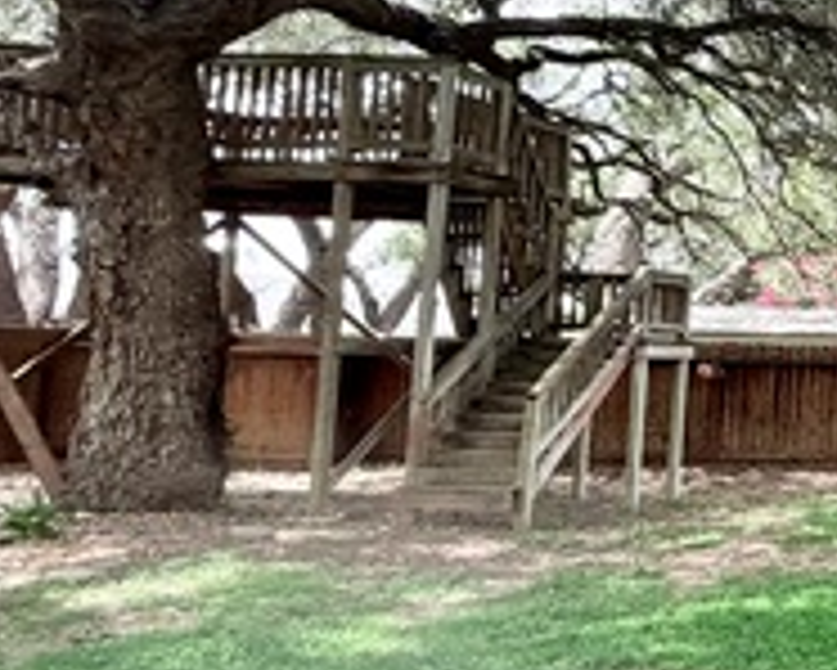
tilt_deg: +3.3
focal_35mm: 47
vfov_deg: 32.1
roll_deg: -0.7
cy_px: 297
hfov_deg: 24.0
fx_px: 1165
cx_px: 1422
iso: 64
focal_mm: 2.22
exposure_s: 1/448
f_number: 2.2
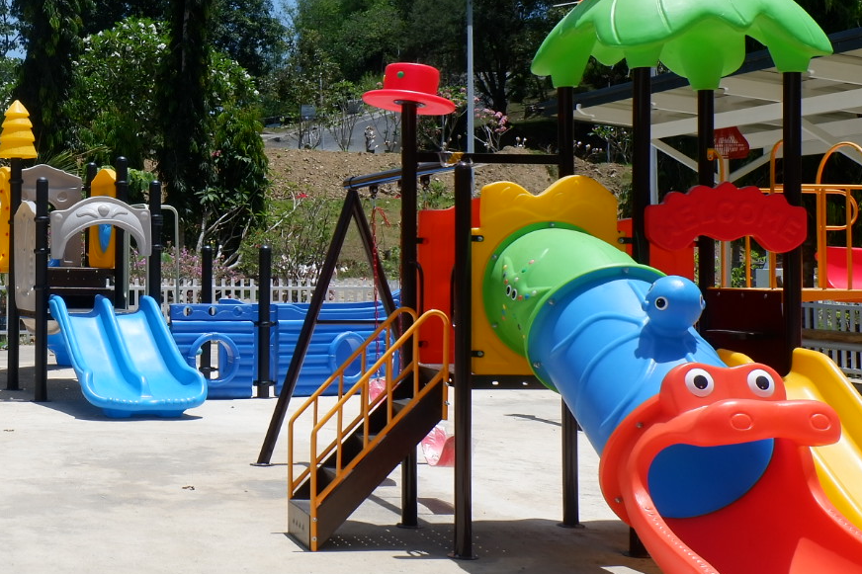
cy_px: 193
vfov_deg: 24.5
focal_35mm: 55
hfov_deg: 33.9
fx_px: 1317
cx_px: 51
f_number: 8
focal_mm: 18.2
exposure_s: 1/480
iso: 200
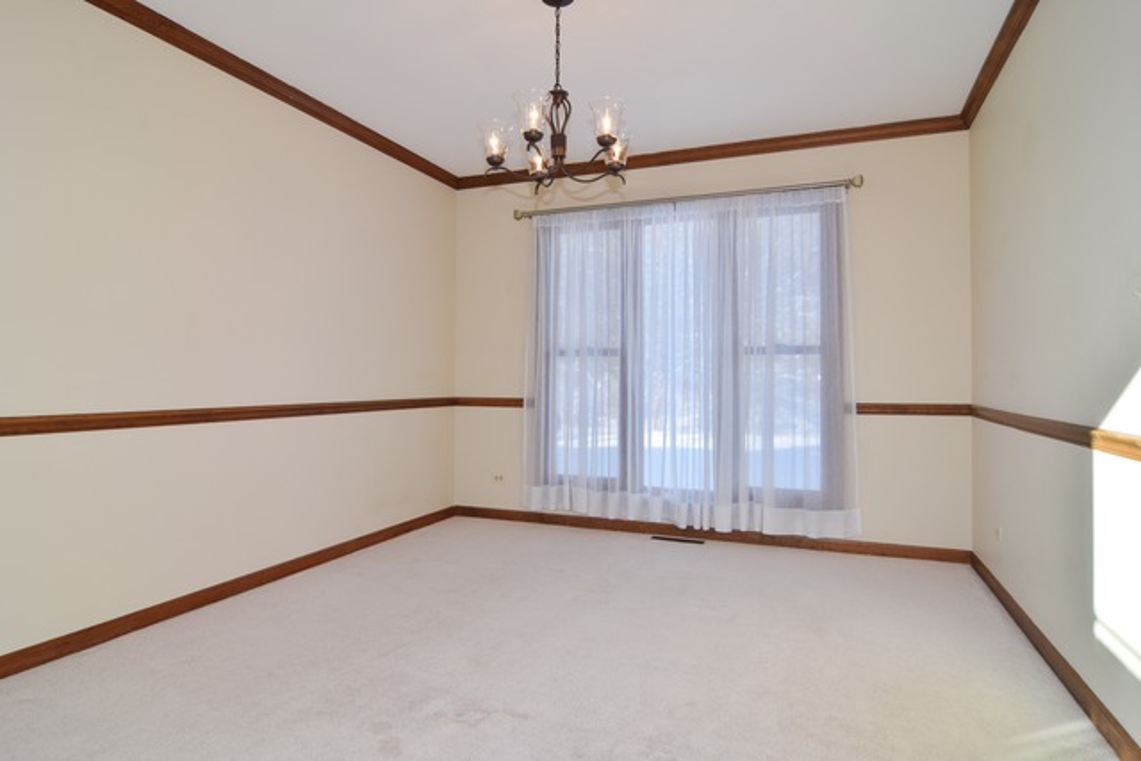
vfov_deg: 67.4
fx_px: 571
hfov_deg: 90.0
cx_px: 570
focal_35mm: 18
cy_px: 380
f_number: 8
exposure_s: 1/60
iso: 200
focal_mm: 12
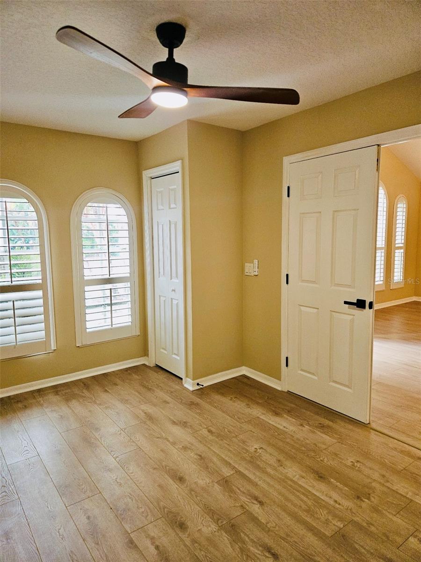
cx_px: 210
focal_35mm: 23
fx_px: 373
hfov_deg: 58.9
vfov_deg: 73.9
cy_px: 281
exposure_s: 1/60.2
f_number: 1.8
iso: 155
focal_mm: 5.4
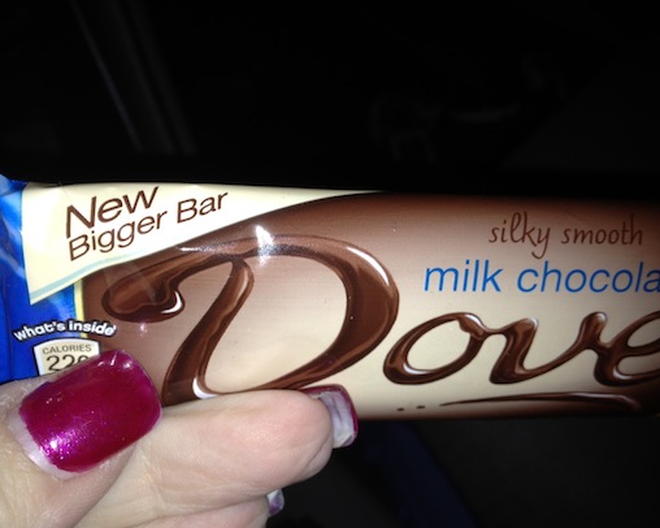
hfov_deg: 49.1
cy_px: 265
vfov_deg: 40.1
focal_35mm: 37
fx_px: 722
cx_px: 314
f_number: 2.4
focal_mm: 4.28
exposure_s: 1/98
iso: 64
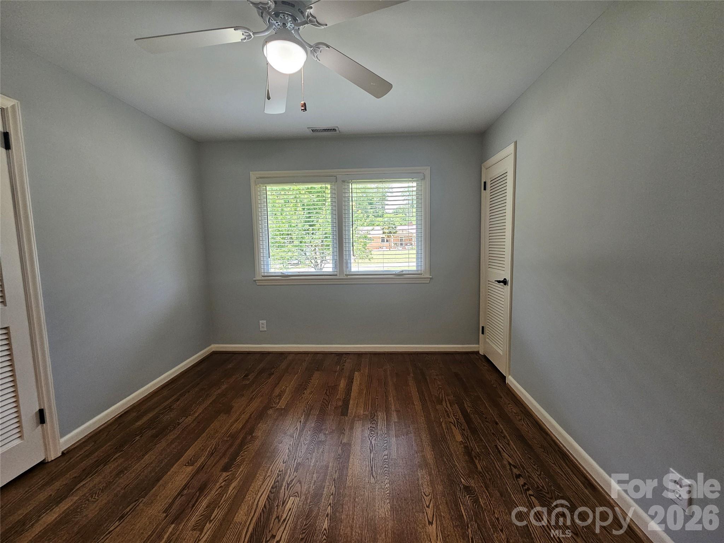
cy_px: 272
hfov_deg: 106.2
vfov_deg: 89.9
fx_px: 272
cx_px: 362
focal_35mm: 13
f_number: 2.2
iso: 160
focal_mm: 2.2
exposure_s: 1/60
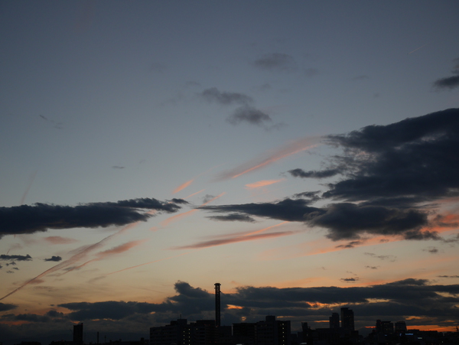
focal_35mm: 64
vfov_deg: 23.0
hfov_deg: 30.2
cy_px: 172
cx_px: 230
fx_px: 849
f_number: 5.6
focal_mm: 32
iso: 320
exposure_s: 1/80
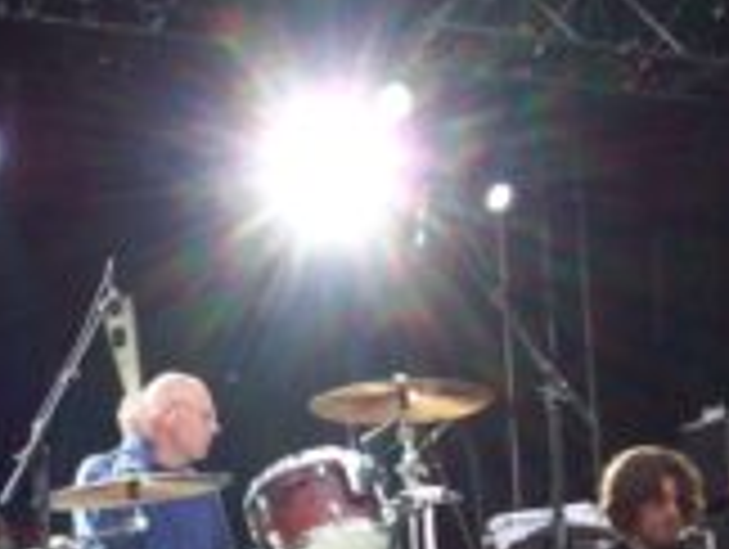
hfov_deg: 10.4
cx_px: 135
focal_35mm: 190
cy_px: 554
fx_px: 4007
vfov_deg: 7.8
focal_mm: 12.8
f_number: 4.2
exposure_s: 1/86.4
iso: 160
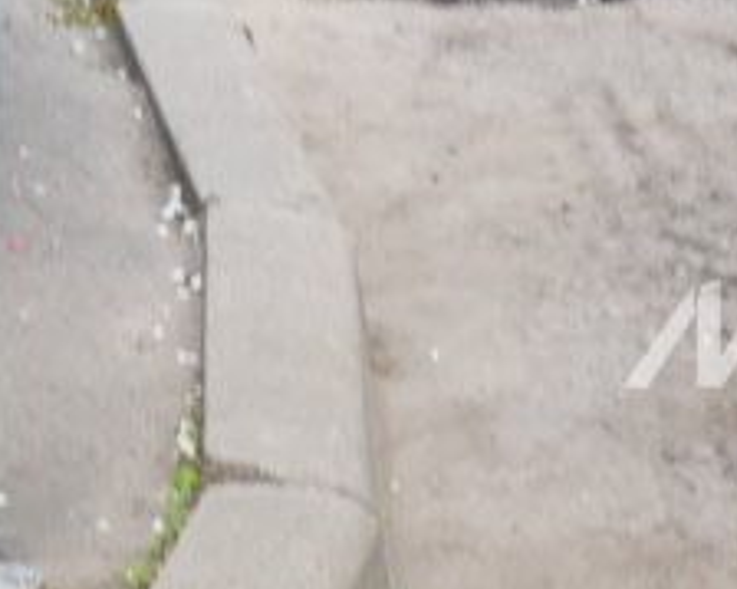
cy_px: -763
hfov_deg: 5.2
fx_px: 7696
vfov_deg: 4.3
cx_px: -1458
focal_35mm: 353
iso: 400
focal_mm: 52
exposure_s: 1/160
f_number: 6.3
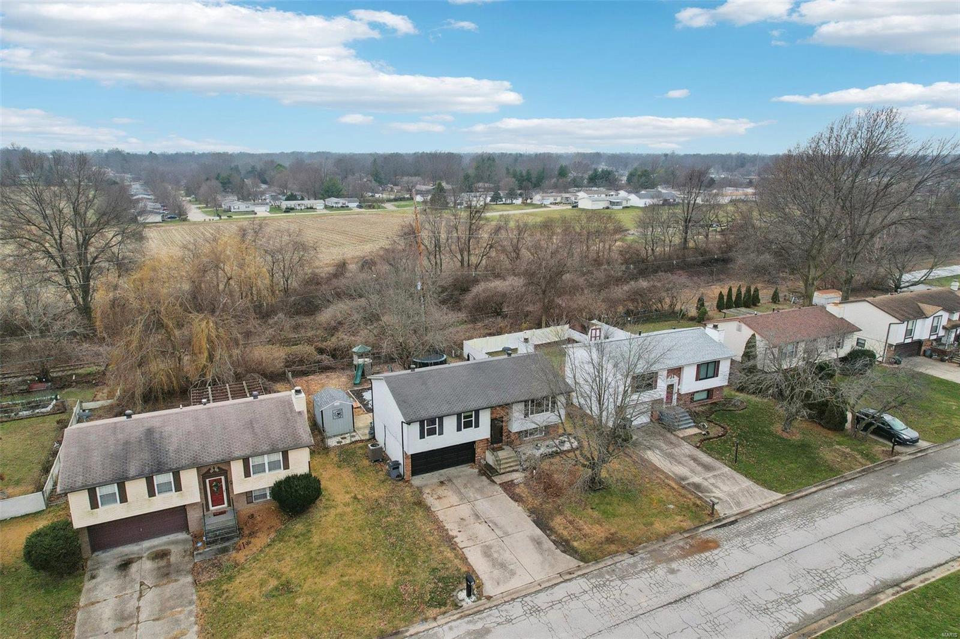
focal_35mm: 22
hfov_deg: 78.6
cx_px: 480
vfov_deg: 57.2
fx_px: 587
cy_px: 320
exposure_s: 1/1500
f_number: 2.8
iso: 100
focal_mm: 8.4
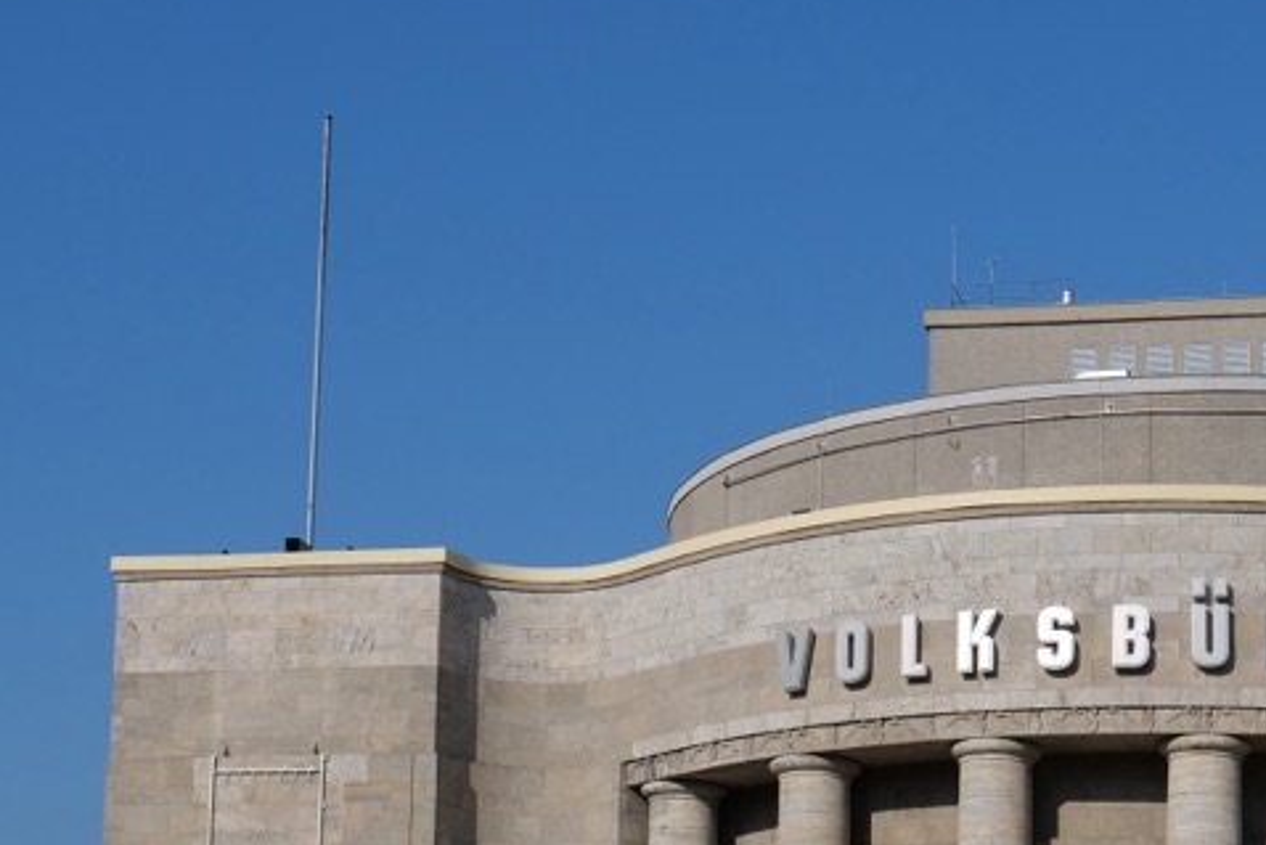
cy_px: 977
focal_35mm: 98
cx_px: 1120
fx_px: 3447
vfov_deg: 13.6
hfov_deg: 20.4
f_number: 9
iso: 100
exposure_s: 1/320
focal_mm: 22
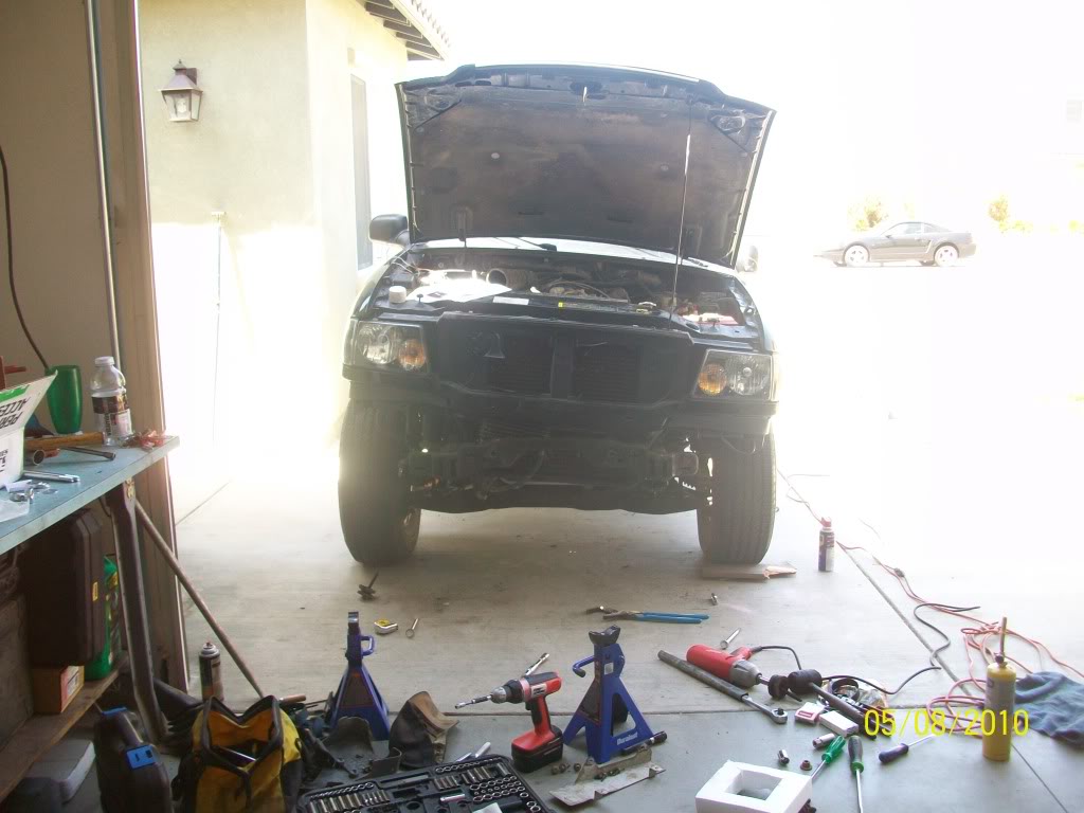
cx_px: 542
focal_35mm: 32
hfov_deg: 56.8
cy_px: 406
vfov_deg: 44.2
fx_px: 1002
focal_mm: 5.7
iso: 64
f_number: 2.8
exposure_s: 1/50
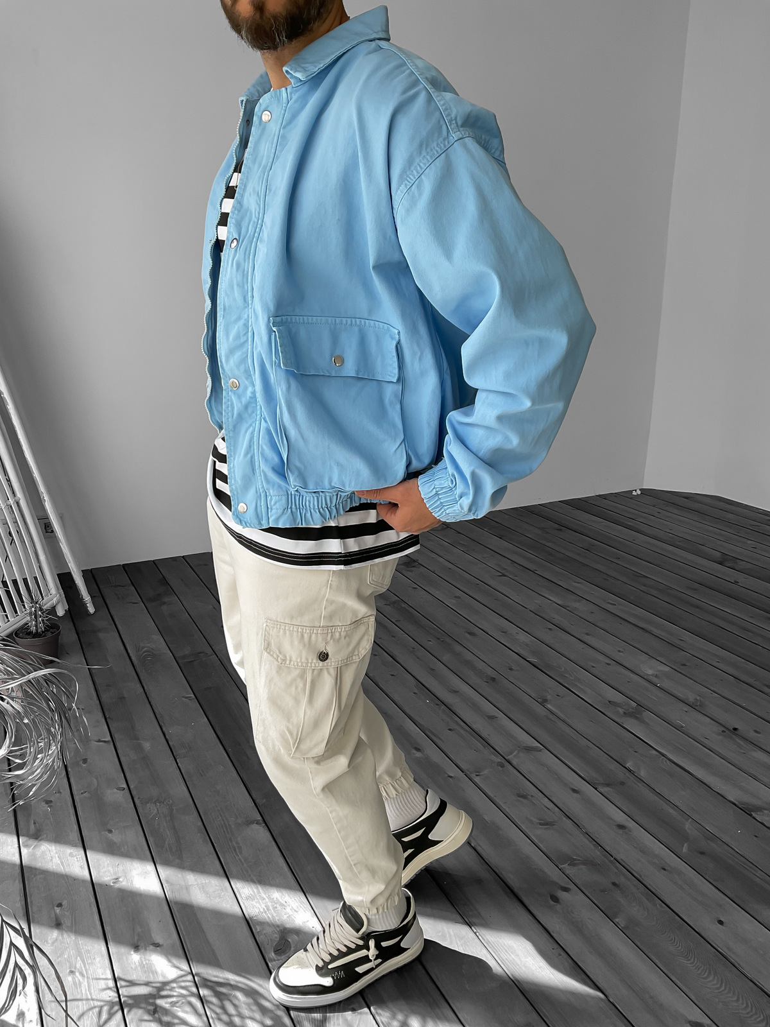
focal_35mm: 29
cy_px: 514
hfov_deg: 48.2
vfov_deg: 61.7
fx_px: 860
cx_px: 385
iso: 16
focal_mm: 3
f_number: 1.8
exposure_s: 1/320
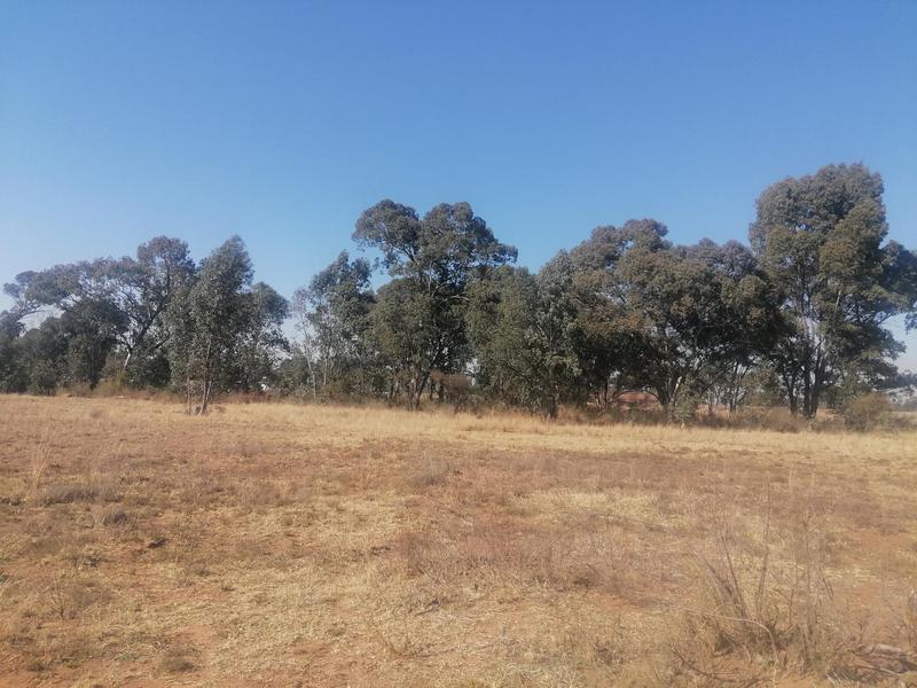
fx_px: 689
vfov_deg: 53.1
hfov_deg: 67.3
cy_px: 344
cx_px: 458
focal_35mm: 26
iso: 100
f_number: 1.8
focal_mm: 4.25
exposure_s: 1/1297
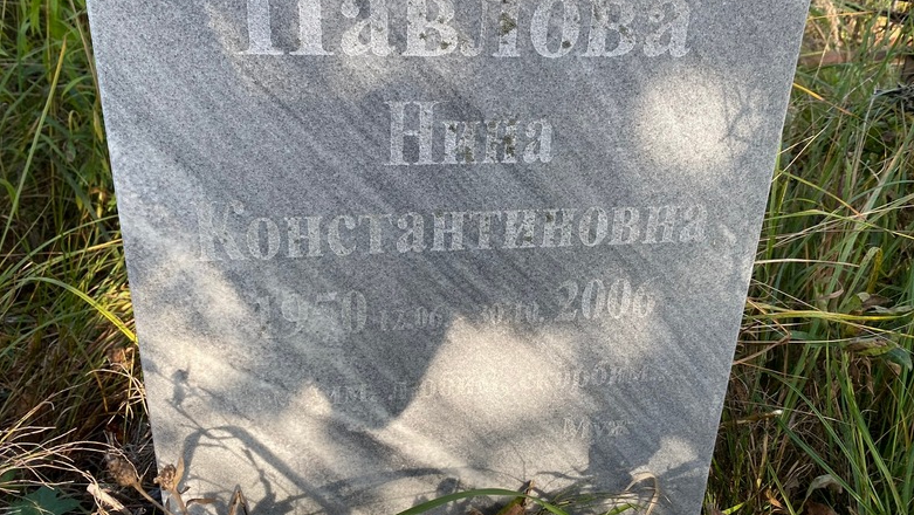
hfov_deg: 66.0
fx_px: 703
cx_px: 466
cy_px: 191
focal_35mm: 29
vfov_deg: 39.9
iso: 32
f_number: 1.8
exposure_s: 1/295
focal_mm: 4.25
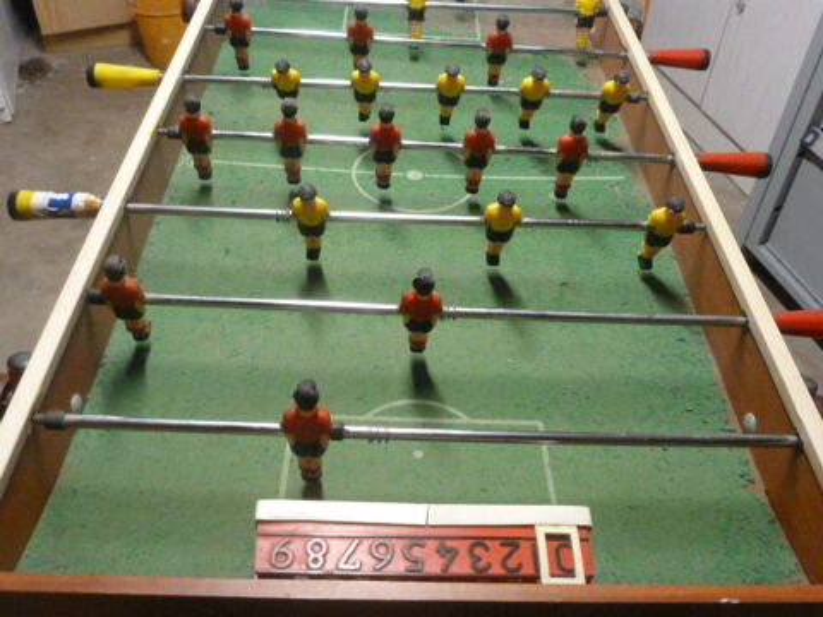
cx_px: 412
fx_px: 785
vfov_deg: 42.9
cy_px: 308
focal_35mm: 33
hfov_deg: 55.4
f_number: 3.6
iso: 800
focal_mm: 5.9
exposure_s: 1/30
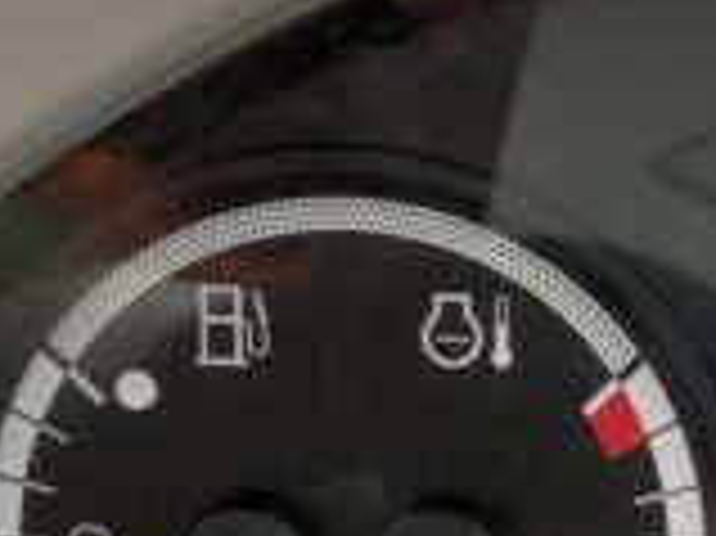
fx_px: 3865
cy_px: 522
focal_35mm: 187
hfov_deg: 10.2
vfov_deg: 7.9
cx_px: 1103
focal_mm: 3
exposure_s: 1/122
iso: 50
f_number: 1.8
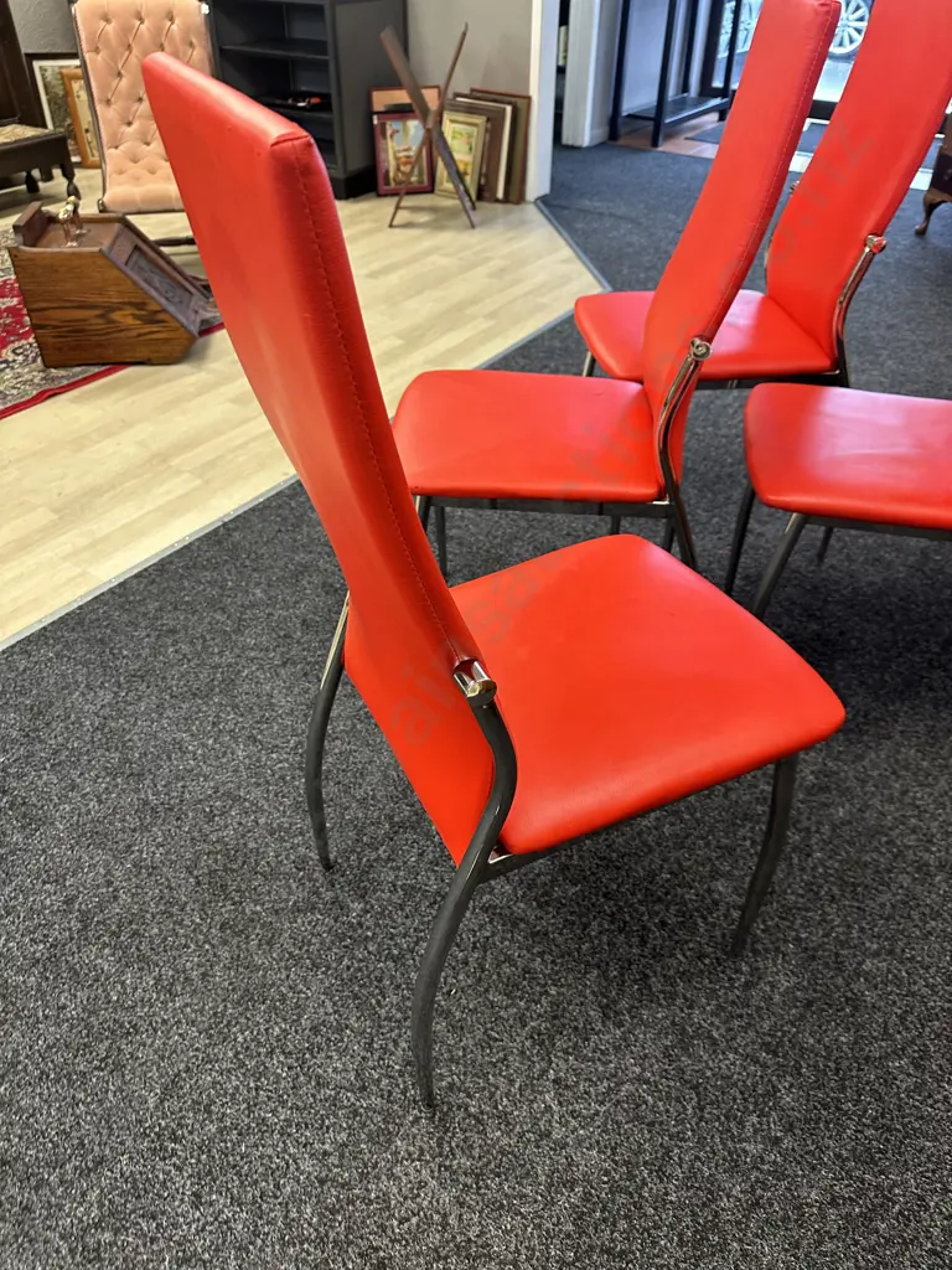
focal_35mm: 24
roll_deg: -1.3
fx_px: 880
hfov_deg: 56.8
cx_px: 476
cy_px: 635
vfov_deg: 71.6
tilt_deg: -39.6
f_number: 1.78
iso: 250
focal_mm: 6.86
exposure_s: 1/50
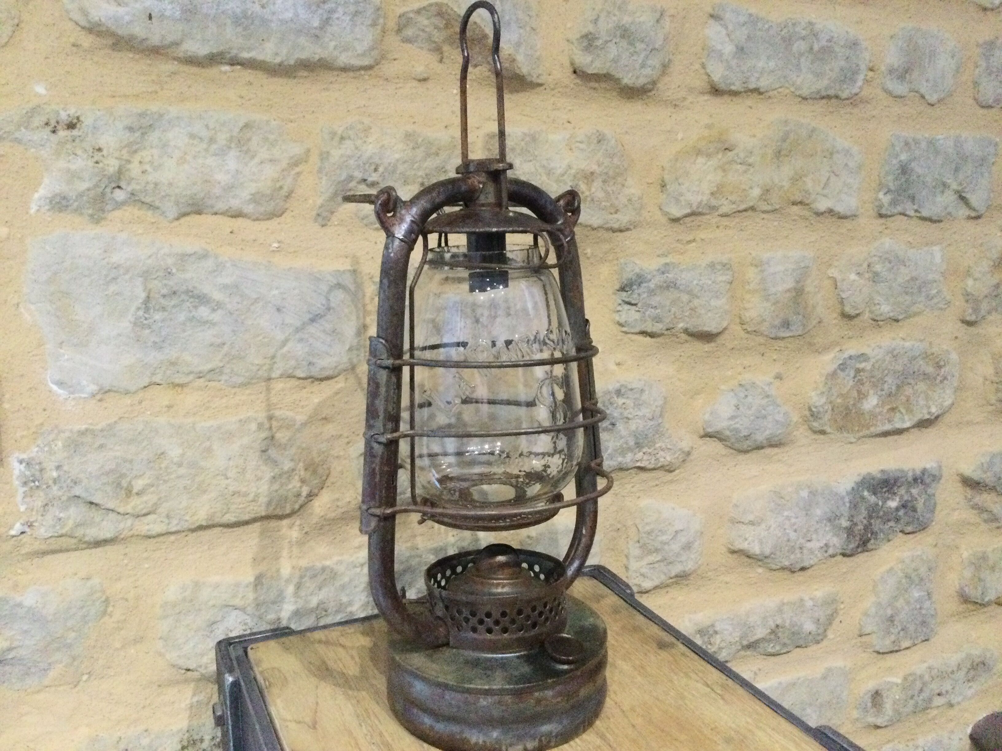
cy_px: 376
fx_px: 897
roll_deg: -0.6
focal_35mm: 31
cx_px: 501
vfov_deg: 45.4
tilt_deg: -12.3
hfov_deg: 58.4
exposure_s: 1/17
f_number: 2.4
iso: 320
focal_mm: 3.3
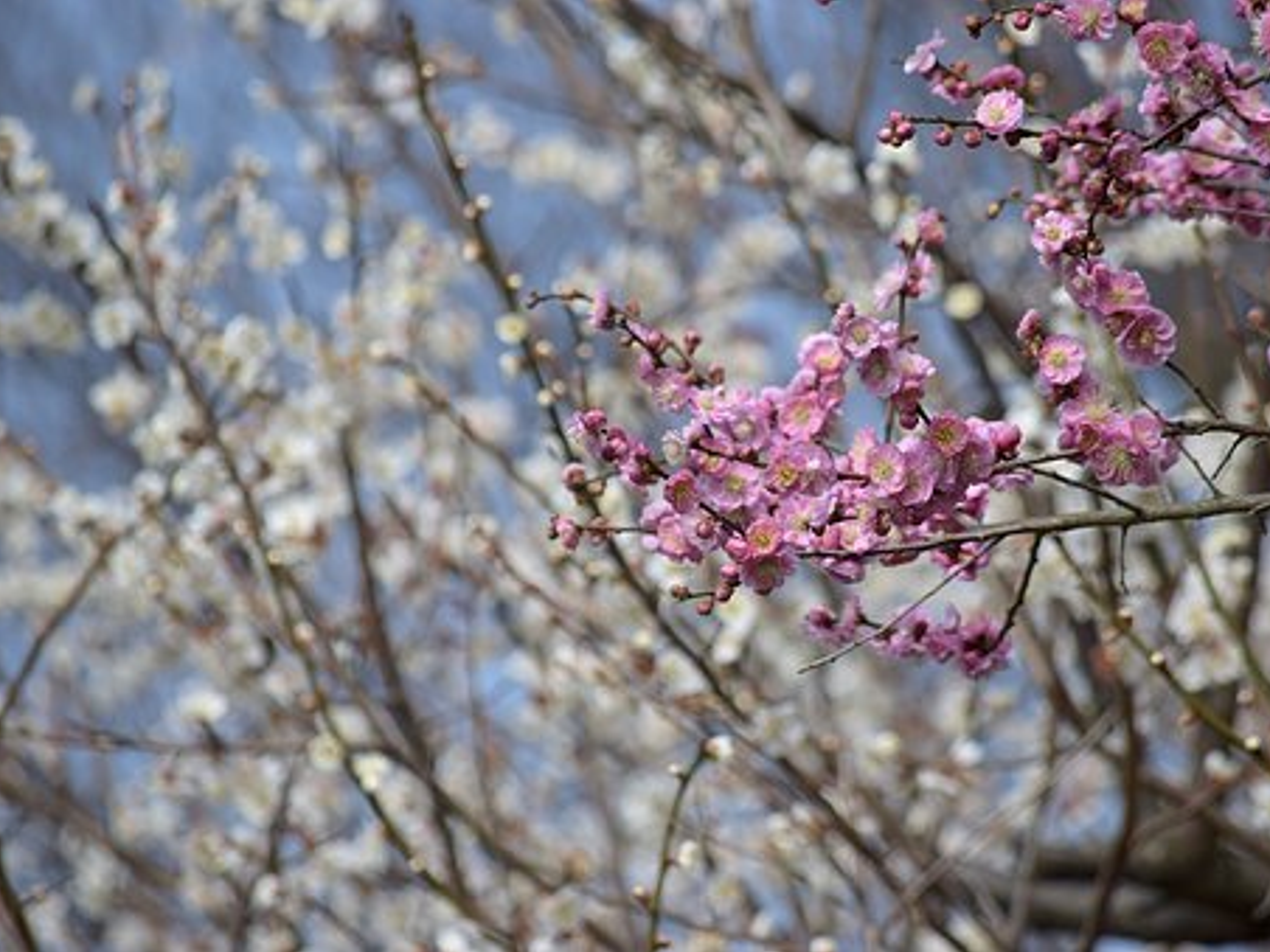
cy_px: 476
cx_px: 674
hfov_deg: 6.7
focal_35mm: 294
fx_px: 10786
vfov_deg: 5.1
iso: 200
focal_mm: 180
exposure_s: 1/640
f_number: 6.3
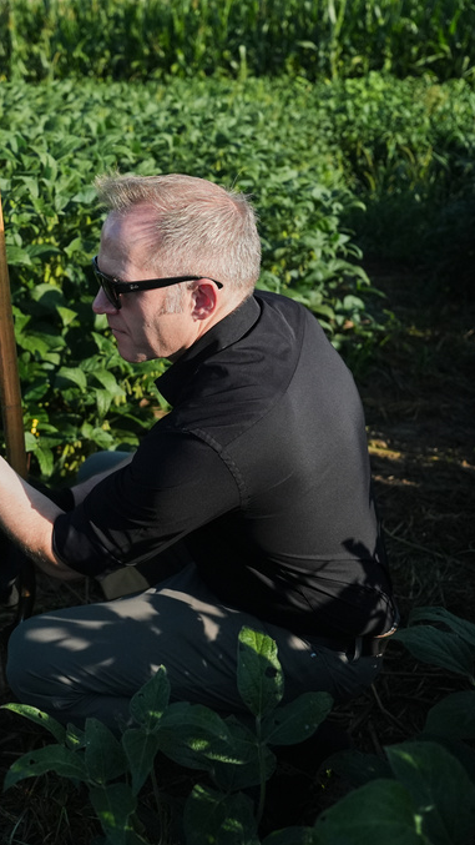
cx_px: 41
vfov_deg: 52.8
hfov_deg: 29.8
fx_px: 851
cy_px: 421
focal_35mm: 38
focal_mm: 24
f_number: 2.8
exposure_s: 1/8000
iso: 1600
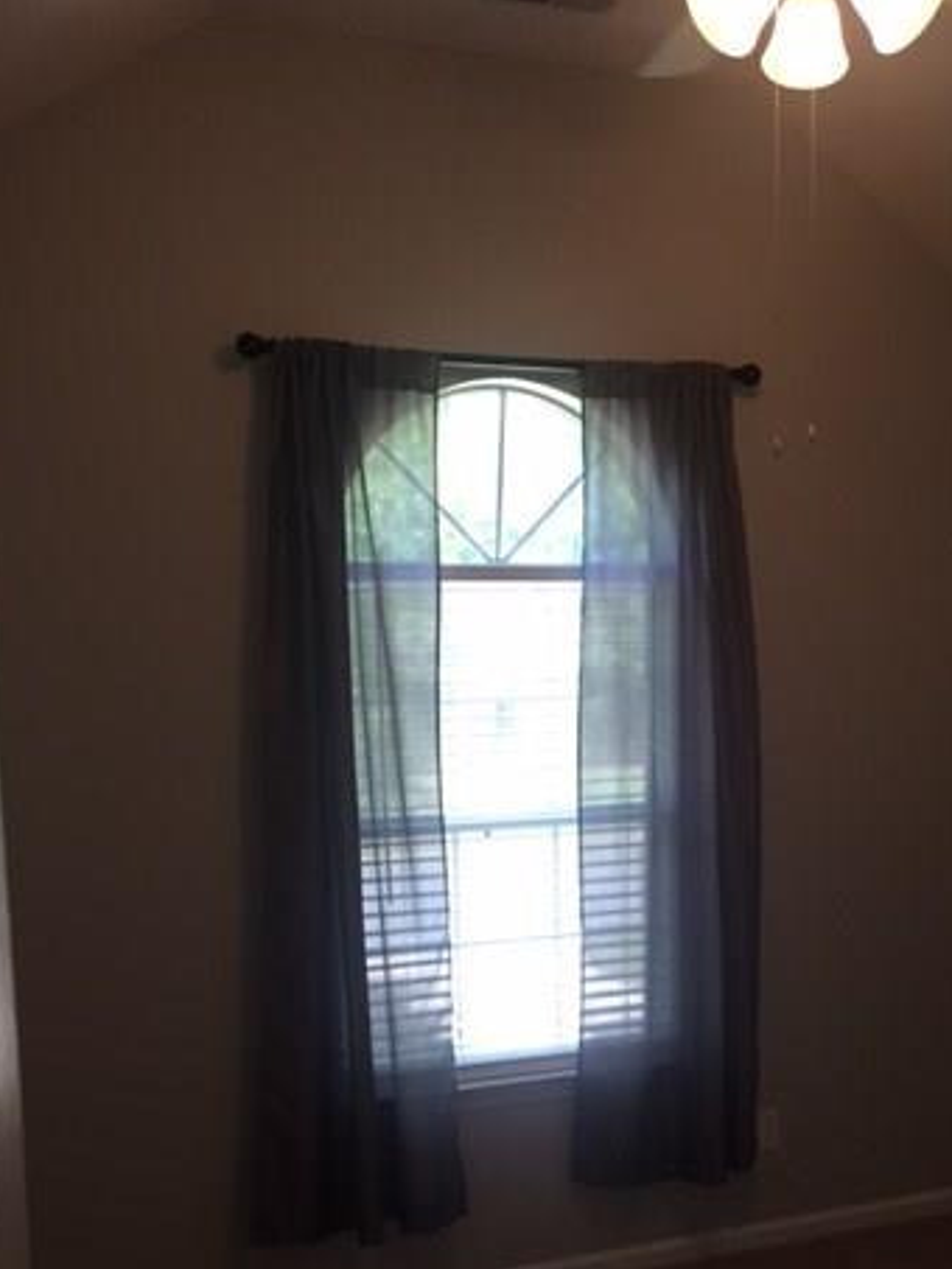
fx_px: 1503
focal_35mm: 41
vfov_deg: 45.1
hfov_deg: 34.9
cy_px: 846
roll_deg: +0.9
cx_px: 608
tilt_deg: -7.0
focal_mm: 4.15
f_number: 2.2
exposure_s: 1/40
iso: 40
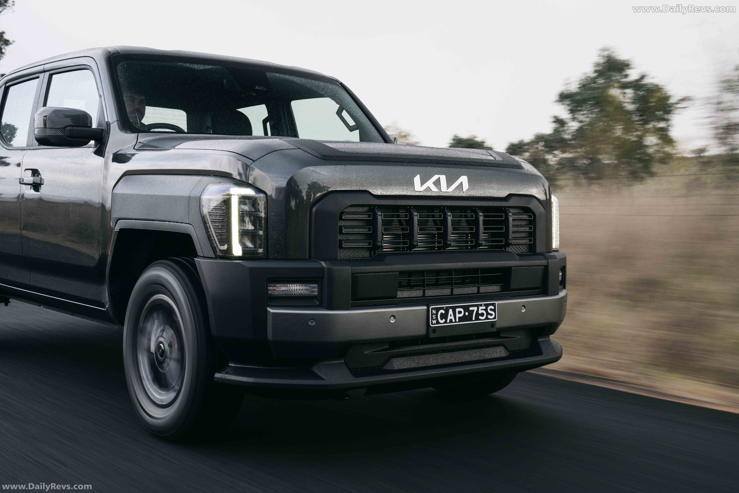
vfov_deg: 29.2
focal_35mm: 46
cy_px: 246
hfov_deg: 42.7
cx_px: 370
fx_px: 944
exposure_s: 1/30
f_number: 9
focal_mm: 46
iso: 320
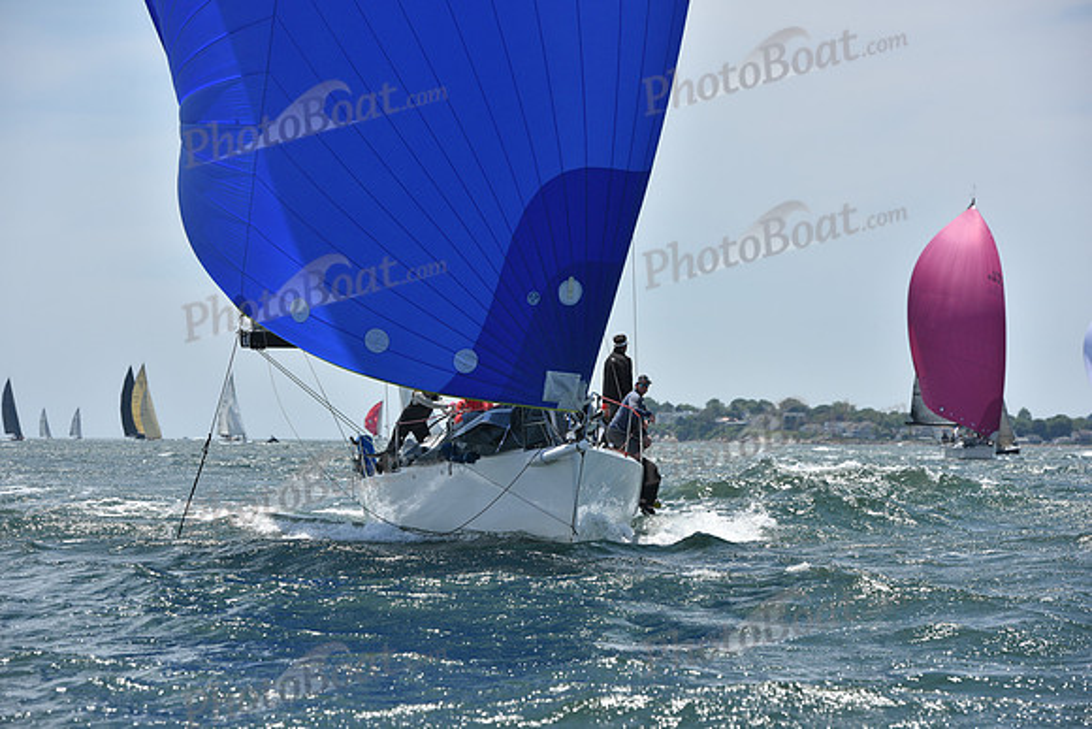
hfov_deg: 13.2
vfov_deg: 8.9
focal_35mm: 155
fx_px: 4703
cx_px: 546
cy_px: 364
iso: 250
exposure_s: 1/1250
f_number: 8
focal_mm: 155
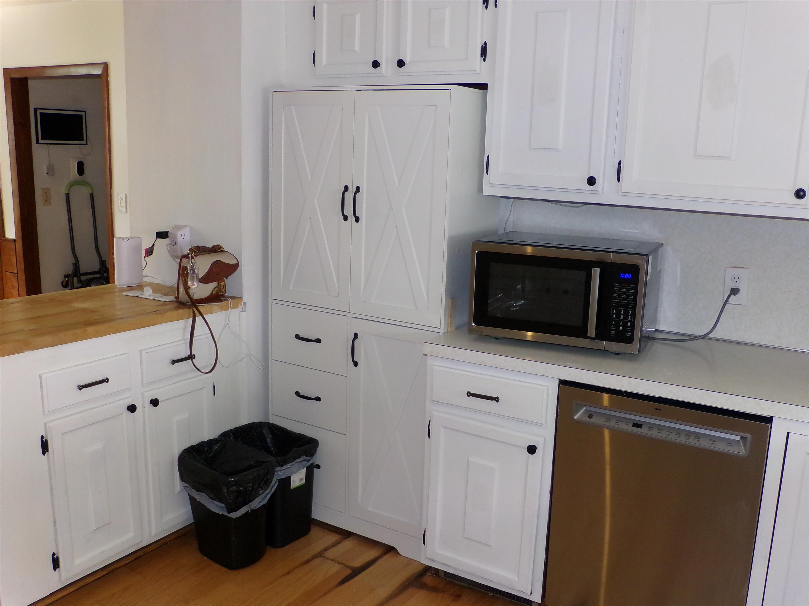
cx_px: 404
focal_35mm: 33
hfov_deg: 55.4
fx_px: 771
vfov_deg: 42.9
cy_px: 303
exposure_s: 1/34
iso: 200
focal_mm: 5.9
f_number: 3.4
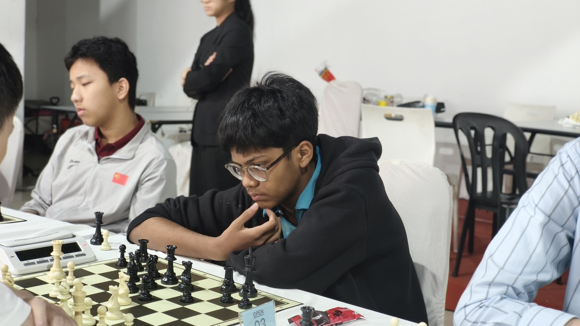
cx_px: 288
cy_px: 140
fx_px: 784
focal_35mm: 51
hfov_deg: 40.6
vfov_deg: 23.5
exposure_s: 1/50
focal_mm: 7.1
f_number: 1.9
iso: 1000
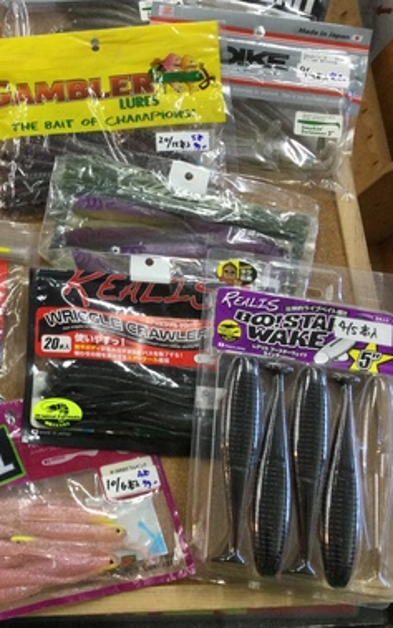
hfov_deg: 23.0
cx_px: -71
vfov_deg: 38.8
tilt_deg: -73.1
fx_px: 891
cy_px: 263
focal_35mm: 52
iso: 32
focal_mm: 3.3
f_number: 2.4
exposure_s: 1/30
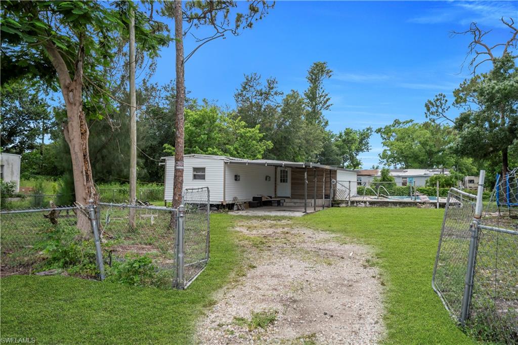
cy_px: 172
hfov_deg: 61.9
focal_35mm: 30
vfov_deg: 43.6
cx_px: 259
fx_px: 432
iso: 100
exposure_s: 1/200
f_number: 7.1
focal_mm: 20
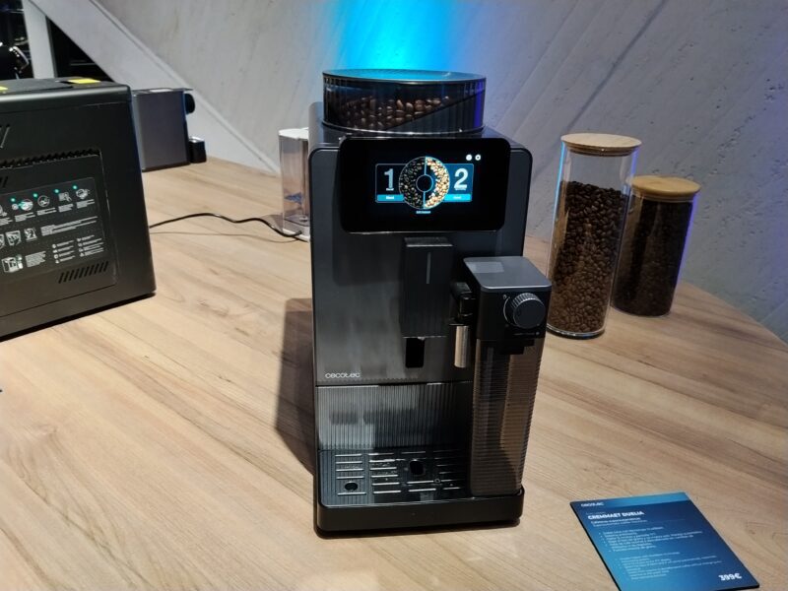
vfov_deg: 48.2
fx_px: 660
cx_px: 394
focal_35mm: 29
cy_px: 296
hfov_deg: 61.7
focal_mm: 3.96
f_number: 1.8
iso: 125
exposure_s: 1/50
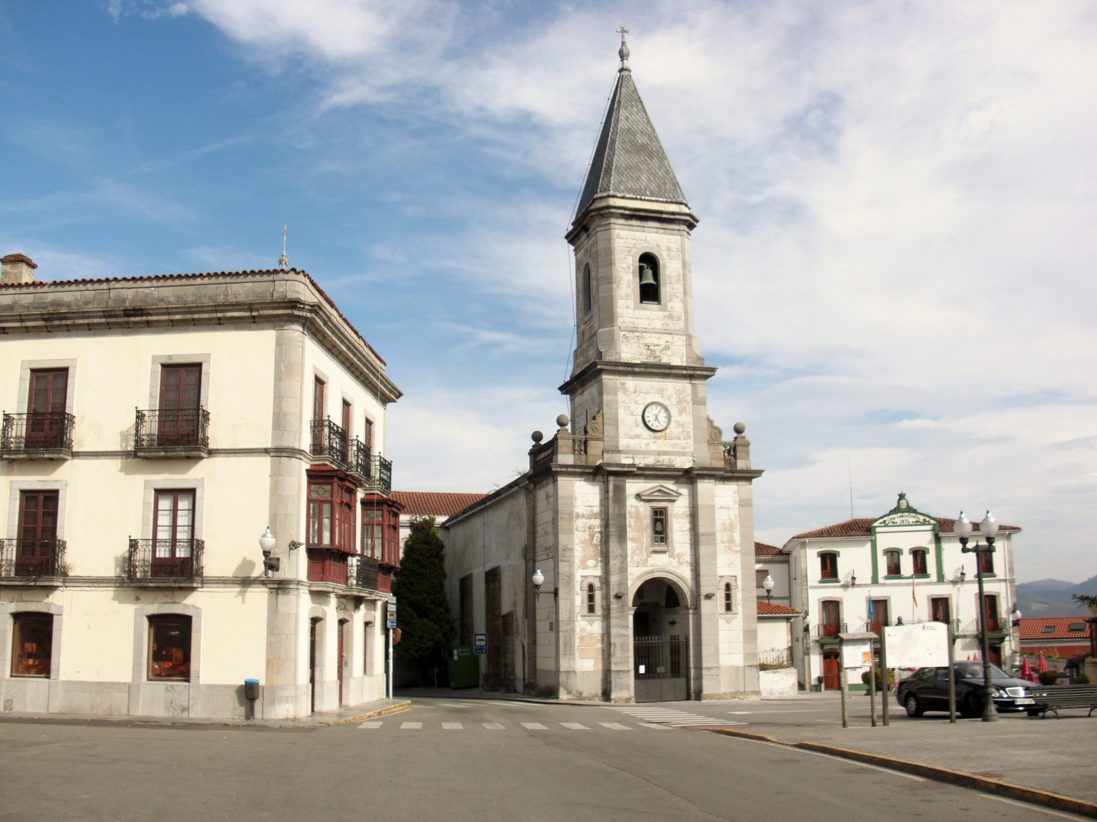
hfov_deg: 51.4
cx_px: 548
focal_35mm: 36
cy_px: 411
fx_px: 1140
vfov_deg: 39.6
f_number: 7.9
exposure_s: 1/200
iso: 50
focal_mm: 6.3
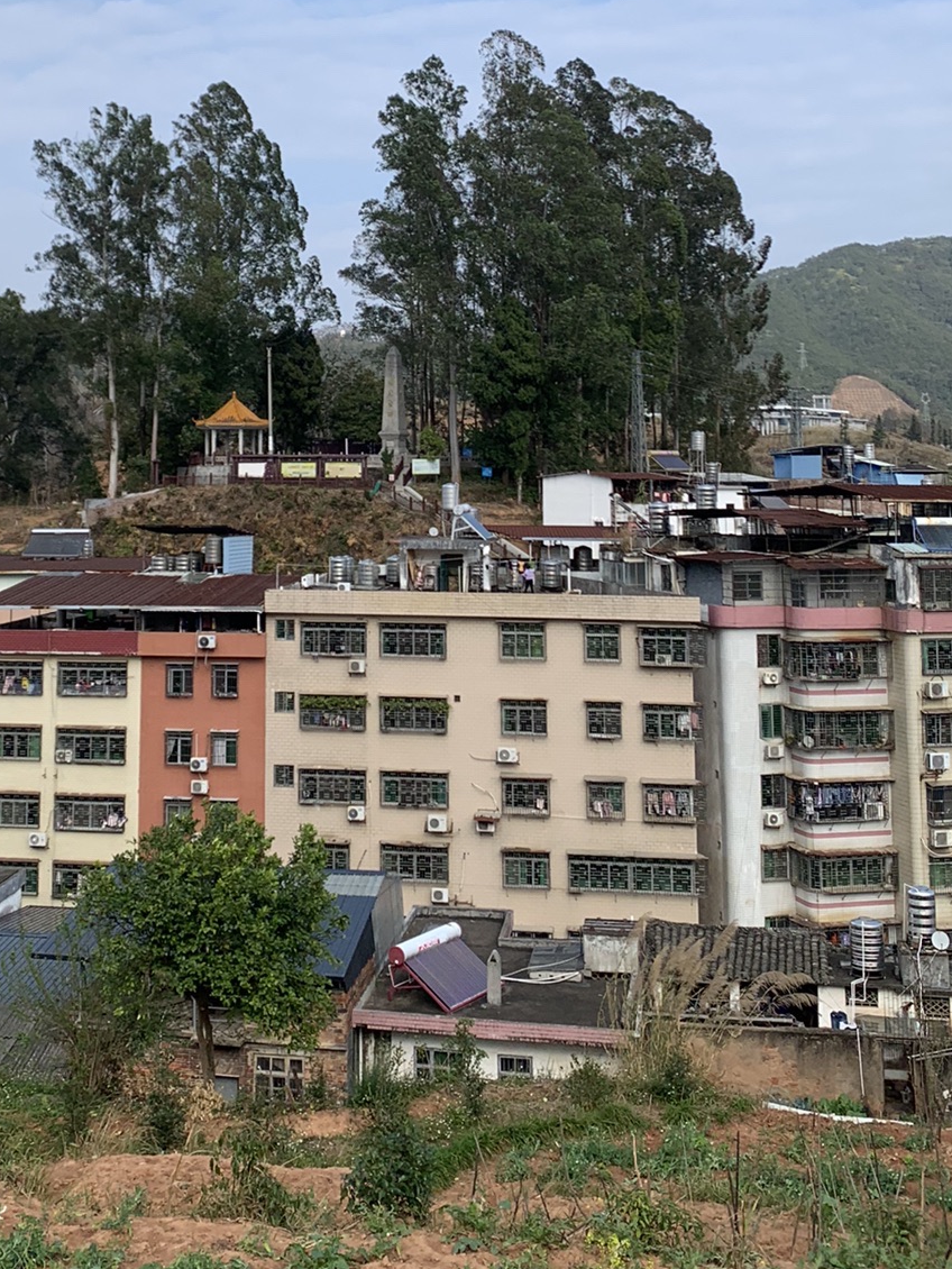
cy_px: 309
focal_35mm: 46
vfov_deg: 40.0
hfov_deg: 31.4
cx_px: 365
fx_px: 1686
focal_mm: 4.25
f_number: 1.8
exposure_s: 1/2075
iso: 25
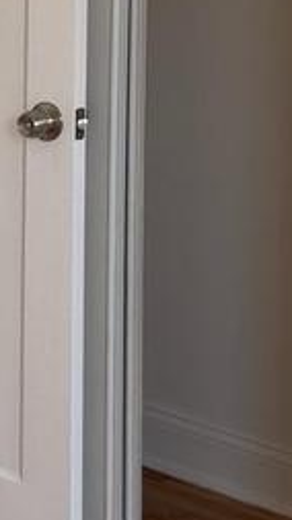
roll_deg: +1.1
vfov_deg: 14.3
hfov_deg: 7.8
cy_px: 66
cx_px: -284
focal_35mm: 149
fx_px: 2054
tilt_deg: -8.0
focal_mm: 6.76
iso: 50
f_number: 1.78
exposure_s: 1/121
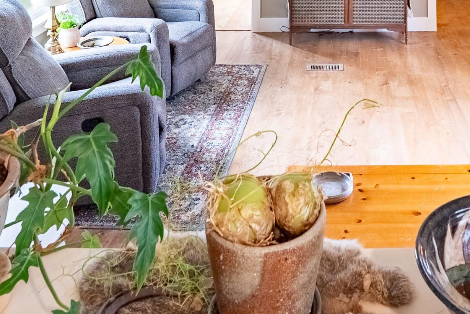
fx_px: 523
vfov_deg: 28.5
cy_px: -75
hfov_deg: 47.3
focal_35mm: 40
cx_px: 328
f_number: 8
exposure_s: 1/250
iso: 400
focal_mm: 16
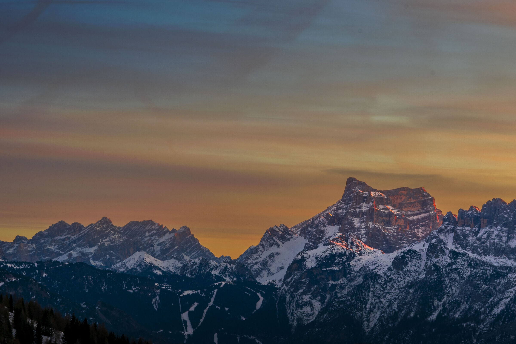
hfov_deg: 13.0
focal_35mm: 158
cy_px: 172
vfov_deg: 8.7
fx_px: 2257
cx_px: 258
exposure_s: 1/15
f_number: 13
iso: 100
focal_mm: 105
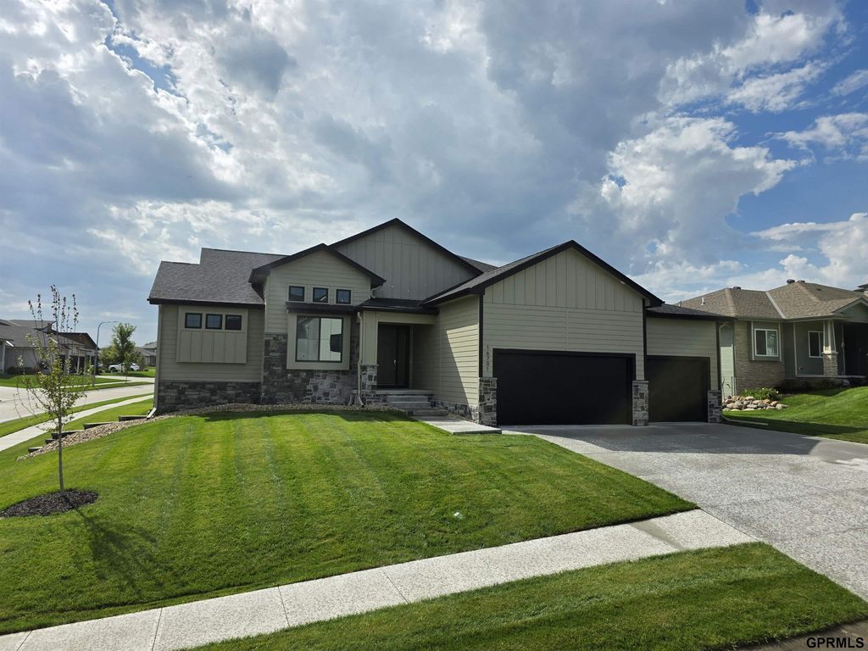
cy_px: 326
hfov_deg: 73.9
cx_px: 434
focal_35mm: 23
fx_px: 577
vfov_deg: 58.9
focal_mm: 6.3
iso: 64
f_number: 1.7
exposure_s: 1/7944
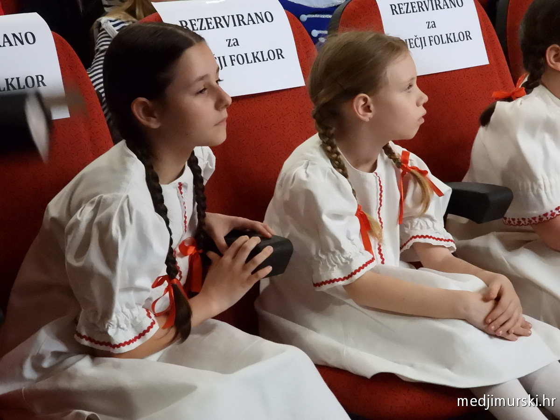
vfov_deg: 17.4
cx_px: 280
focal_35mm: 85
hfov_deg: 23.0
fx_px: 1375
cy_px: 210
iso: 3200
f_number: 3.5
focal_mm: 15.3
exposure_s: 1/30
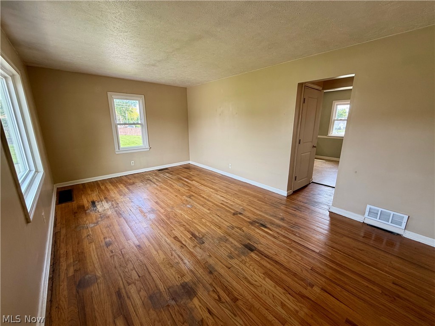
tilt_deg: -13.5
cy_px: 163
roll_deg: -0.1
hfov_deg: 102.1
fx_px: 176
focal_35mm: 14
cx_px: 218
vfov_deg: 85.7
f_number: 2.2
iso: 125
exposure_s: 1/121
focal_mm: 2.22
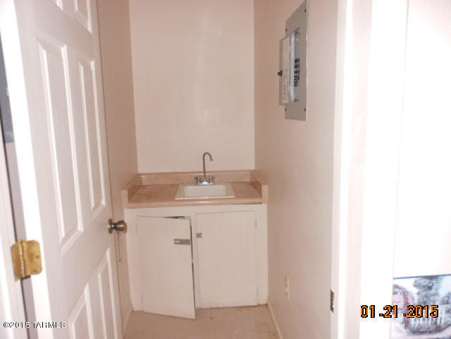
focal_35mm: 28
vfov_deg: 49.7
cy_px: 170
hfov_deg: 63.4
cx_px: 226
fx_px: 365
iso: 200
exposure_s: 1/25
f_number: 3.7
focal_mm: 5
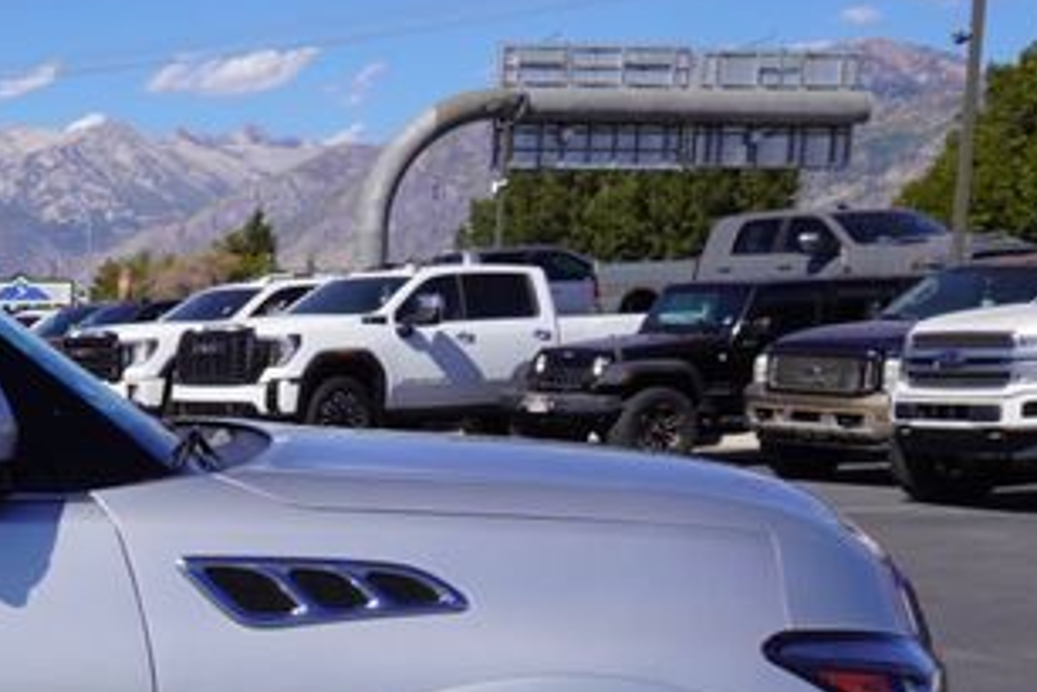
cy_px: 760
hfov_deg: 21.4
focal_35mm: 80
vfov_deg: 16.6
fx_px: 2305
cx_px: -513
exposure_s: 1/400
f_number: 8
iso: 100
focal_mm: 16
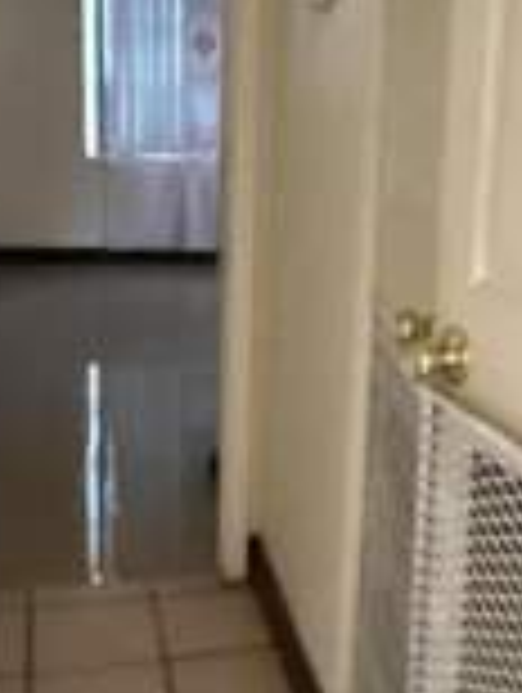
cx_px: 432
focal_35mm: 58
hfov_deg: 24.8
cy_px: 338
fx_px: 1163
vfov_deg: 33.2
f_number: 2.2
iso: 1600
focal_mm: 2.22
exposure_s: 1/39
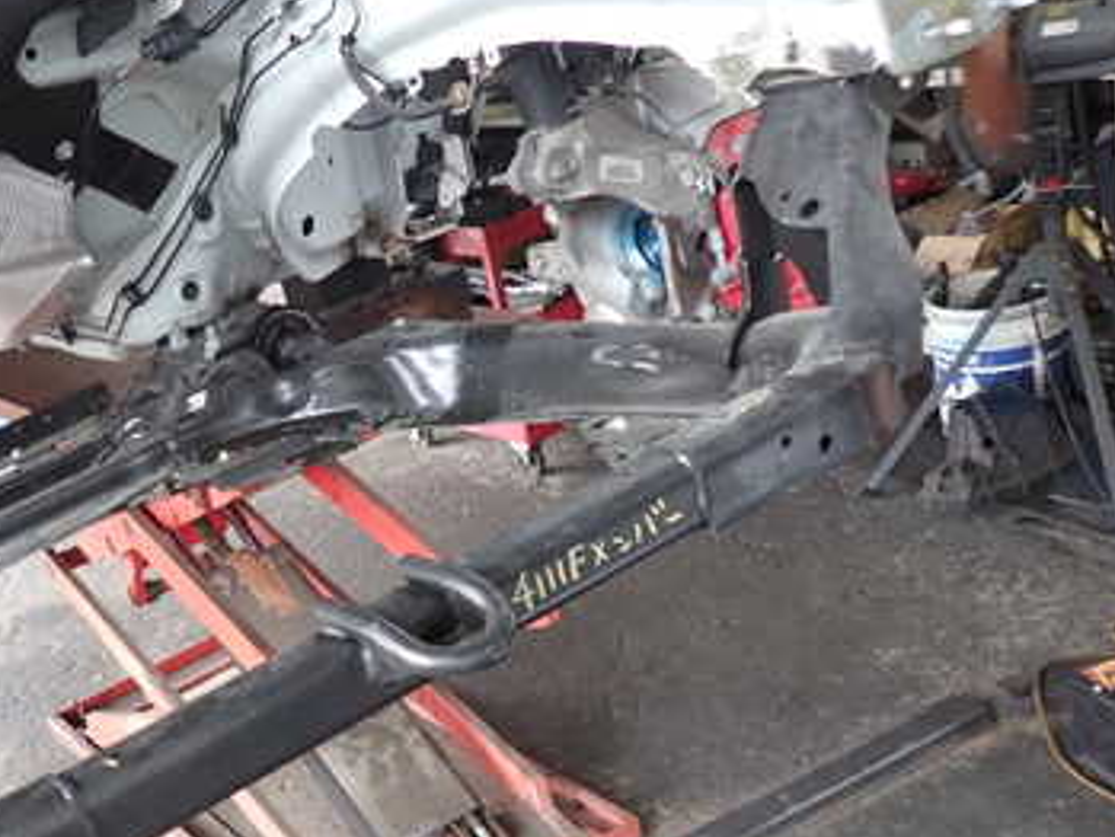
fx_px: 1386
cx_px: 166
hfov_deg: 41.2
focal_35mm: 43
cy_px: 572
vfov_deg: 33.3
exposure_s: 1/40
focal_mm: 4.5
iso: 200
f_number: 2
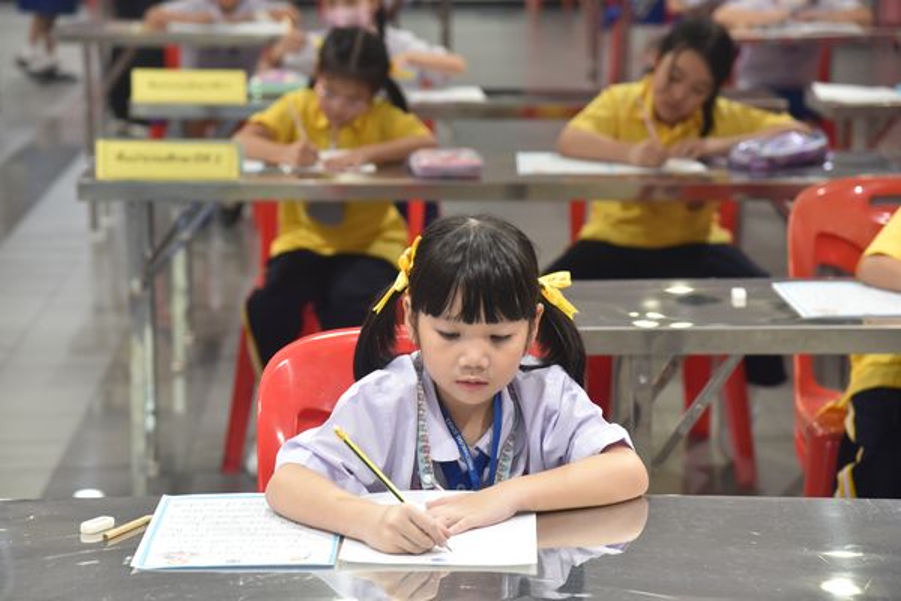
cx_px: 450
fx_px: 2753
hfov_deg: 18.6
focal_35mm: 110
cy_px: 300
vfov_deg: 12.5
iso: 1600
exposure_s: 1/25
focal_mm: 110
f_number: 4
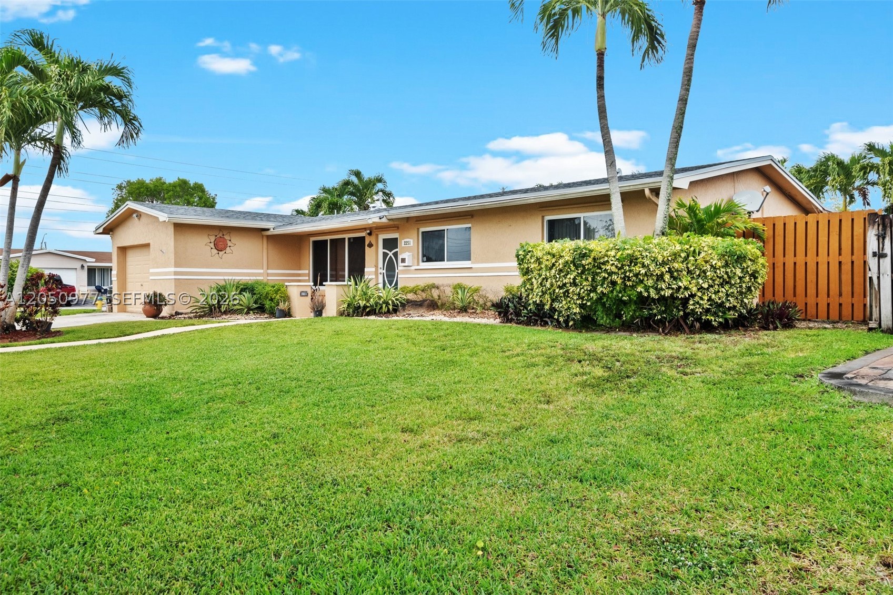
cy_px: 298
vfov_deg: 51.3
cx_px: 446
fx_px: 620
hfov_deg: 71.5
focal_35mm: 25
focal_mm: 17
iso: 200
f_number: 8
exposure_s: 1/320
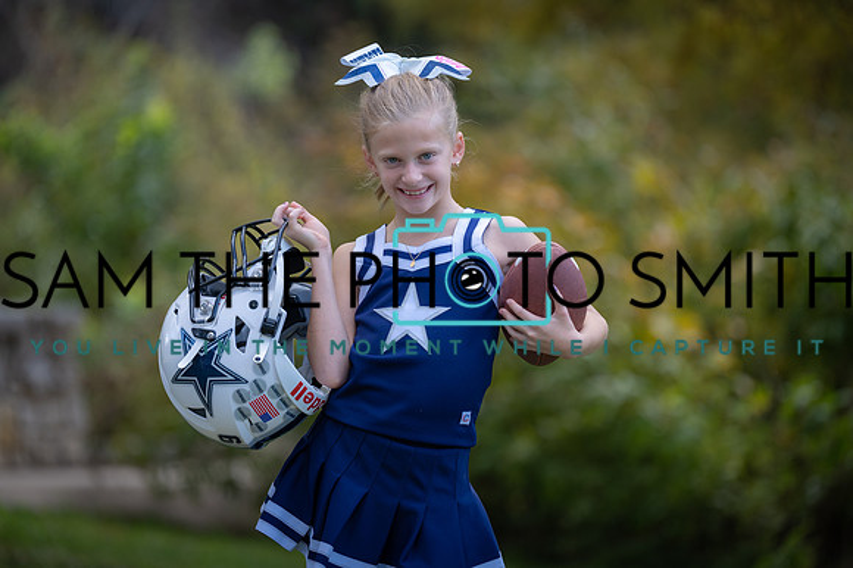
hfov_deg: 12.7
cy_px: 275
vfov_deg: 8.5
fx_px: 3832
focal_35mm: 162
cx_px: 439
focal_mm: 154
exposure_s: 1/400
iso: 100
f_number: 2.8
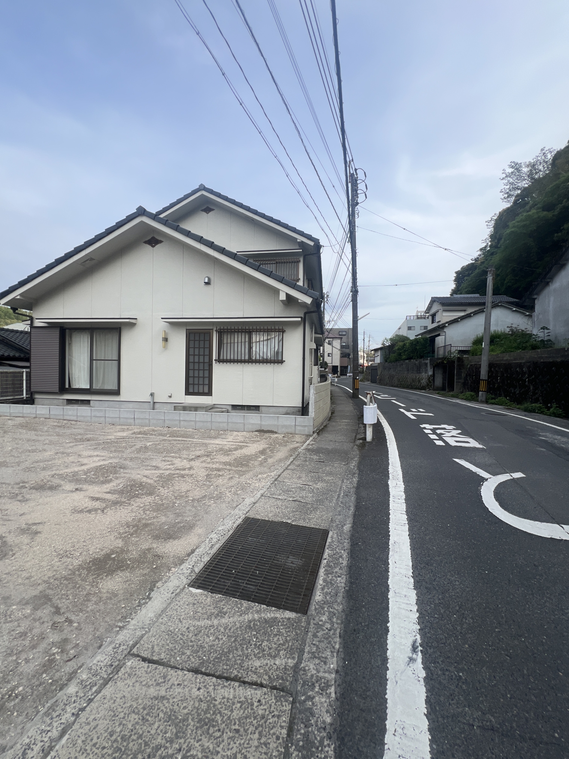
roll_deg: -1.5
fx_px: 285
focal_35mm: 13
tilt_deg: +1.0
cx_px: 284
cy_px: 380
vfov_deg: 106.2
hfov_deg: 89.9
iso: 32
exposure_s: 1/861
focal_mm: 1.57
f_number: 1.8
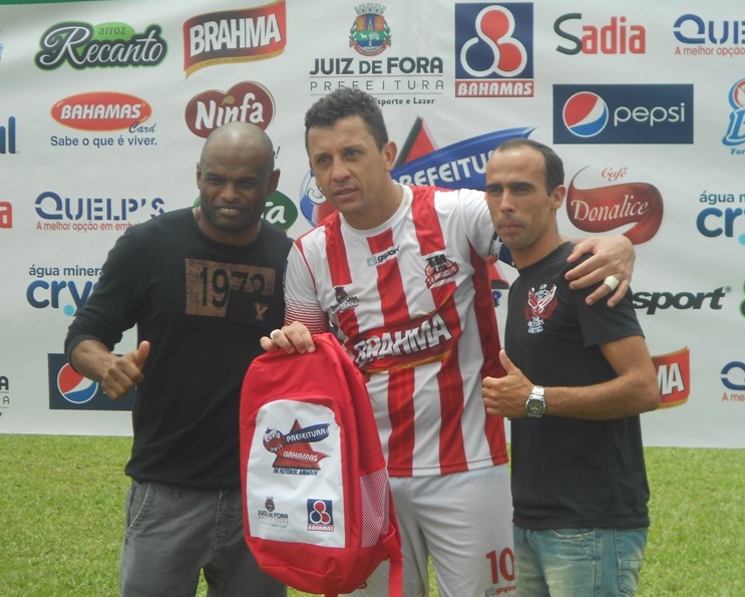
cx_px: 359
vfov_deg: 14.8
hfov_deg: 18.4
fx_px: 2294
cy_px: 298
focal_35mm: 104
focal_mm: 17.6
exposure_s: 1/320
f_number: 5.5
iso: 80
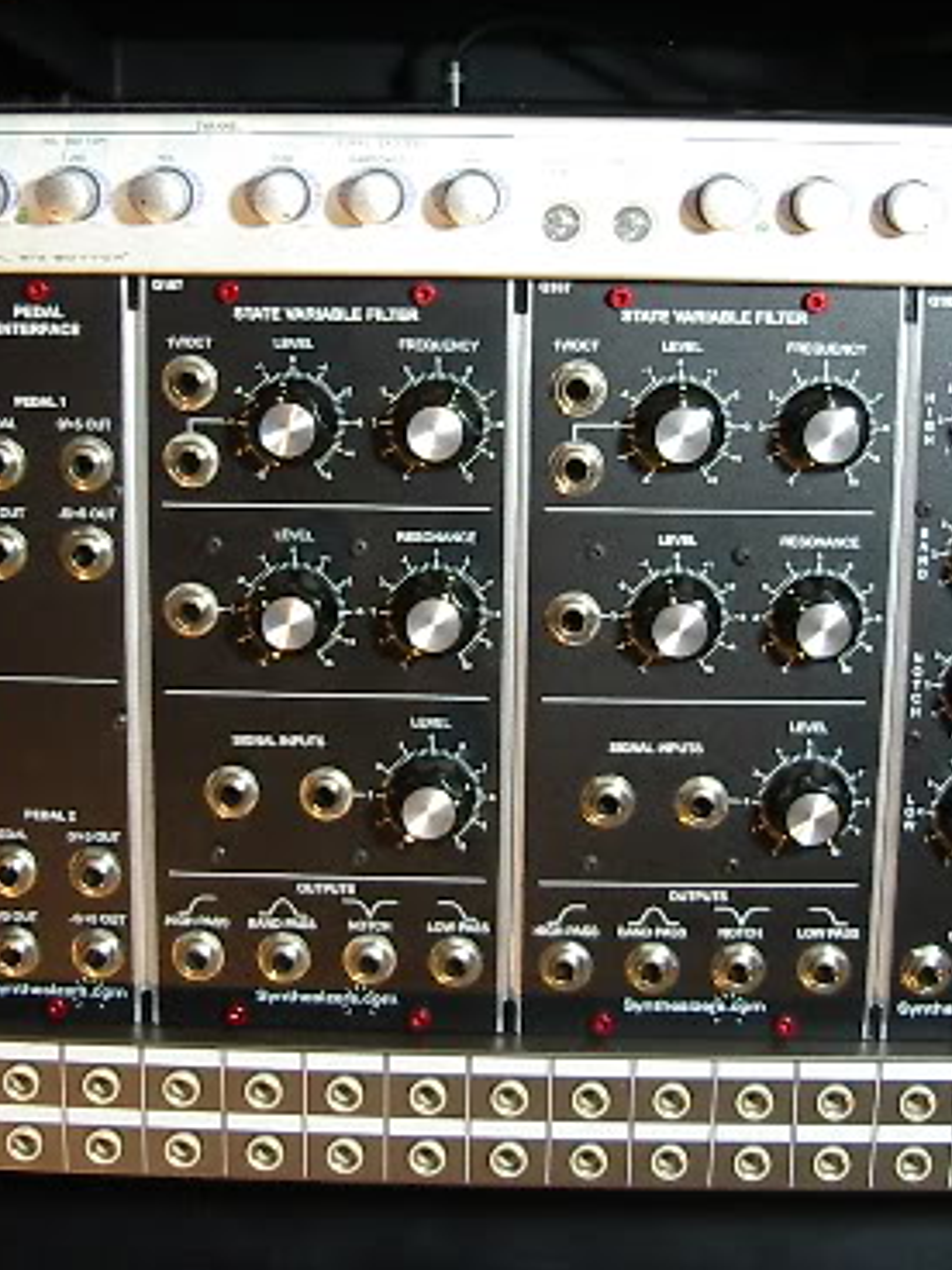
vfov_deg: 29.4
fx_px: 2420
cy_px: 556
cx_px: 459
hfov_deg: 22.3
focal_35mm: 66
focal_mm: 5.8
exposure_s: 1/13
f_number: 2.6
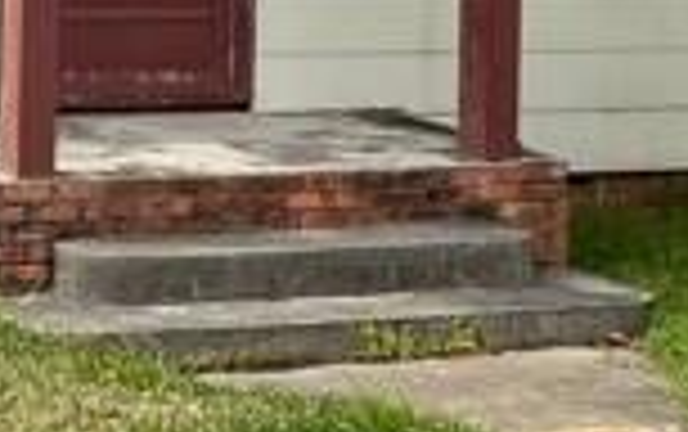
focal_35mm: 115
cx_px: -126
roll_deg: -2.1
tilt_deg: -0.4
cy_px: -225
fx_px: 2159
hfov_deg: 17.3
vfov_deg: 11.0
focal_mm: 5.1
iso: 32
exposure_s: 1/3257
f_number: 1.6
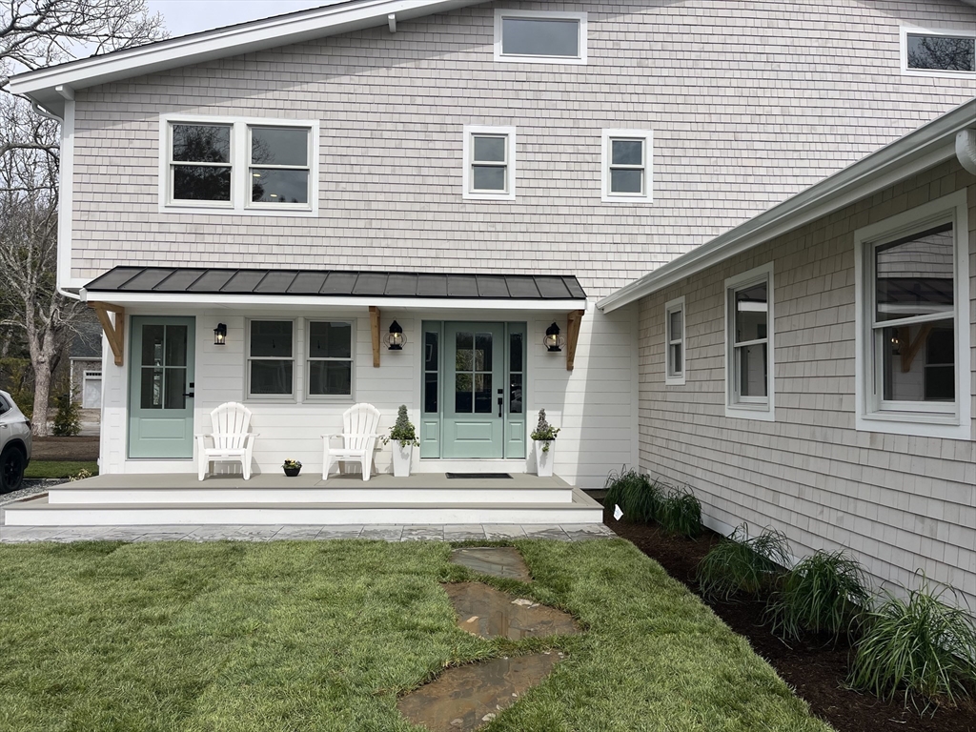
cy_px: 366
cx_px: 488
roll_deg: -0.4
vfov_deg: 53.1
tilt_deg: +1.2
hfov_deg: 67.3
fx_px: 733
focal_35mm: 26
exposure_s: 1/4854
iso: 50
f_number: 1.6
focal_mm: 5.1
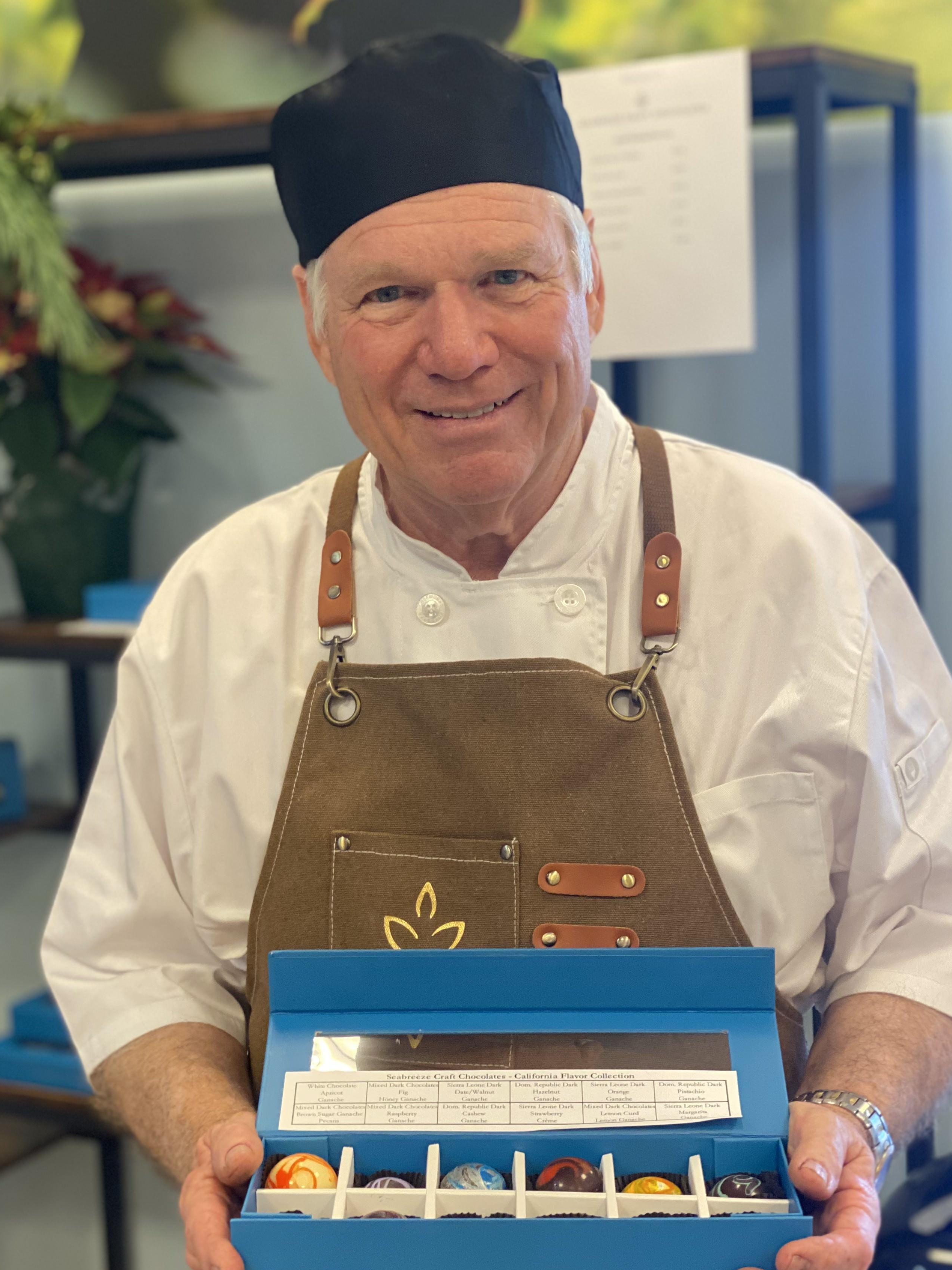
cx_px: 428
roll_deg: +2.7
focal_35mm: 62
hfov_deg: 23.6
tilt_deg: -8.1
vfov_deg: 31.2
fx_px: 2274
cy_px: 661
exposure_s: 1/60
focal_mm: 6
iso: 125
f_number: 2
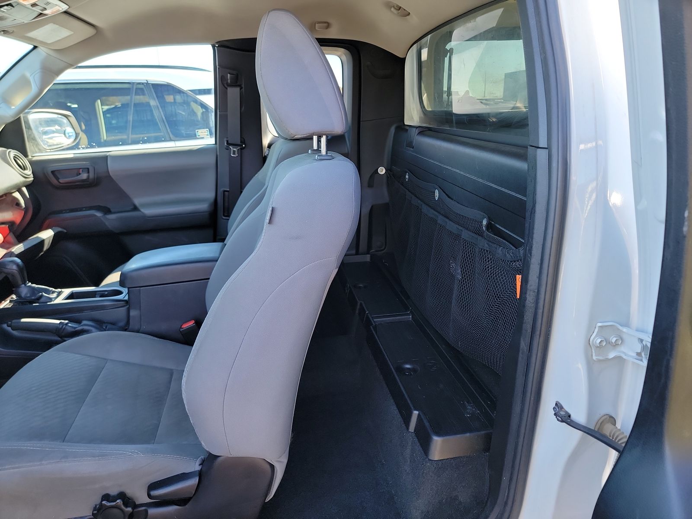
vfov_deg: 56.8
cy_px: 260
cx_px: 346
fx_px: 480
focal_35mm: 24
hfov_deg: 71.6
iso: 98
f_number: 1.8
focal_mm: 6.7
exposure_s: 1/59
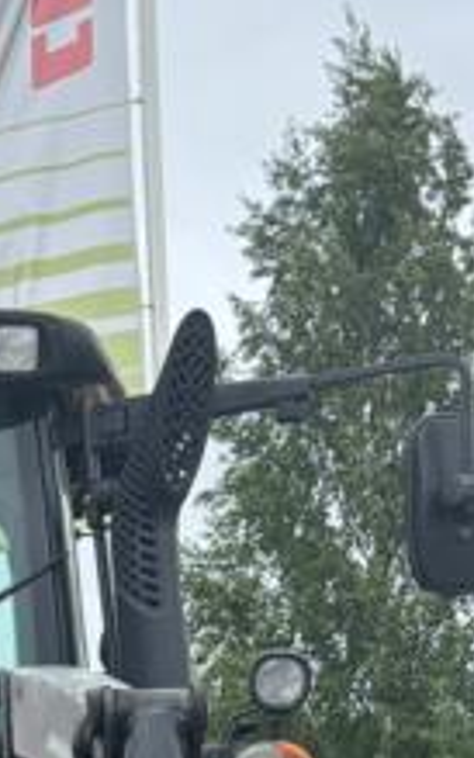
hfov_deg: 8.5
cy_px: 1073
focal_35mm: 139
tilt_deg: -2.6
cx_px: -701
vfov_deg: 14.2
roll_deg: -0.6
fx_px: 2871
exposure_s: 1/1205
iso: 50
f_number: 1.6
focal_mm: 5.96
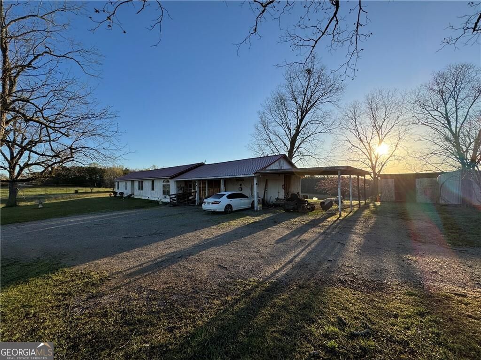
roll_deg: +2.9
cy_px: 180
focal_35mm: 14
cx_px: 240
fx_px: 195
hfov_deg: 102.1
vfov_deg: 85.7
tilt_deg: +2.1
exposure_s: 1/1346
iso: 40
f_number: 2.2
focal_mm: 2.22
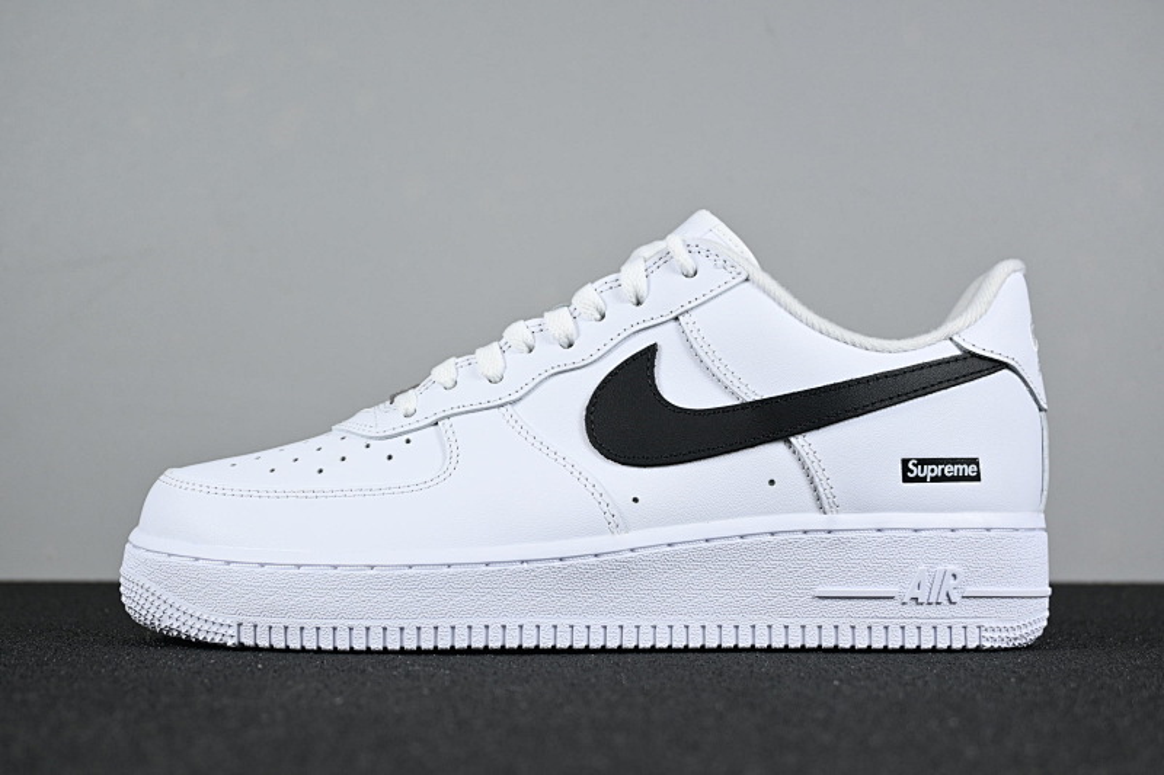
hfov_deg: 34.2
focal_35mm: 58
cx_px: 582
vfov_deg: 23.2
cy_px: 388
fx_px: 1891
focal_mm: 39
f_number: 5.6
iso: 450
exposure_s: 1/125
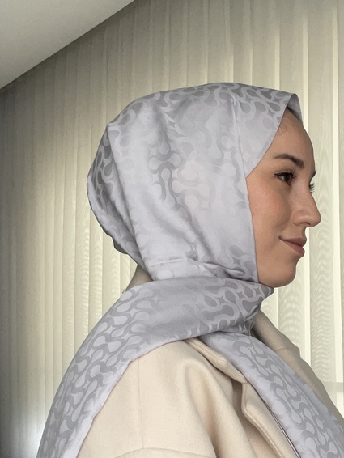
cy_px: 333
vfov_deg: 35.5
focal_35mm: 53
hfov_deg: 27.3
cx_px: 243
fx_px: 702
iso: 100
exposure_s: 1/62
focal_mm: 2.71
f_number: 2.2
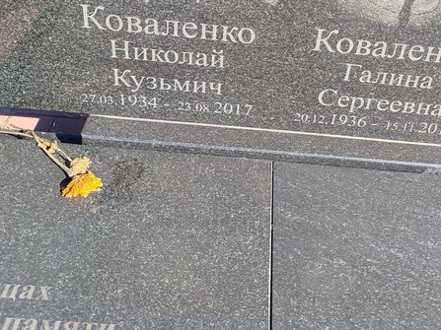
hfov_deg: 43.4
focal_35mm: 43
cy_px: 65
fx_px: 548
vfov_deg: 32.6
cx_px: 281
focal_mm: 5.31
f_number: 1.7
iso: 50
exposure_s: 1/589
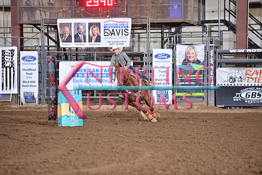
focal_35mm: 200
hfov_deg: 10.3
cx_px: 131
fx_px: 1456
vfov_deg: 6.9
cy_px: 88
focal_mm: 200
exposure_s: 1/250
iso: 1600
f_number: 3.2
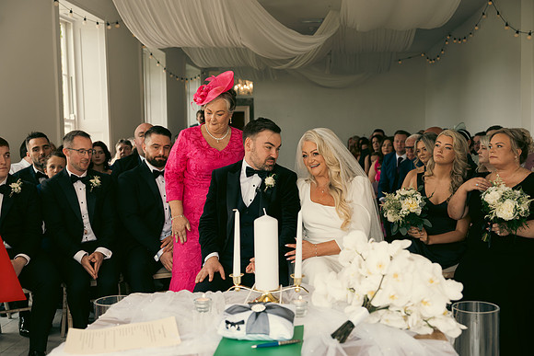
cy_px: 178
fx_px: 608
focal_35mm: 41
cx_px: 267
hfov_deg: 47.4
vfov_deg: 32.6
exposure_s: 1/160
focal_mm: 41
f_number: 3.5
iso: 250
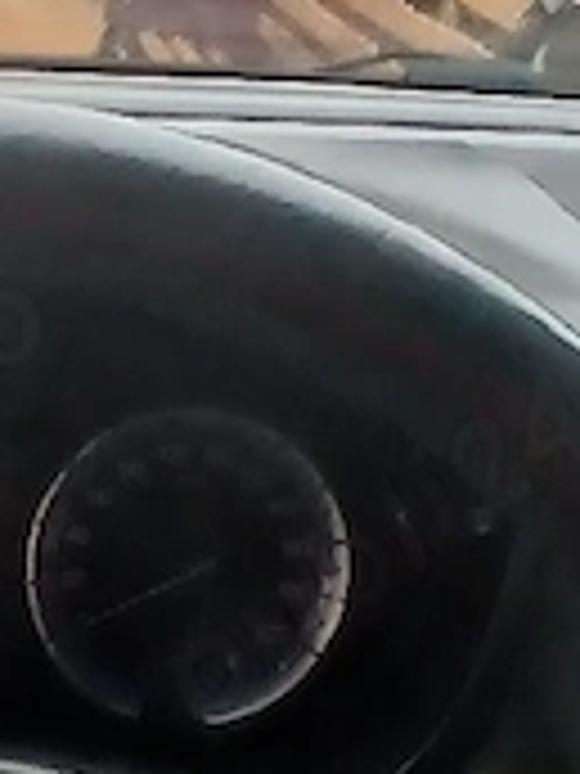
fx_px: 1765
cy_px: 608
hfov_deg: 18.0
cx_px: -67
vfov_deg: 24.4
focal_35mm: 79
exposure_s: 1/50
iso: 125
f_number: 2.2
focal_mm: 1.4
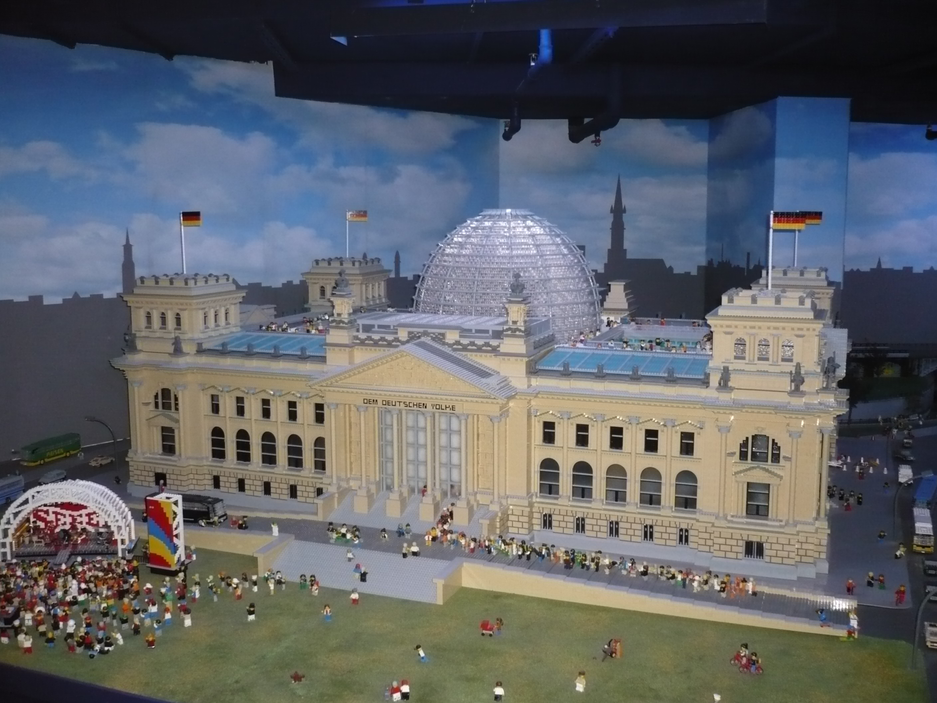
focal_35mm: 35
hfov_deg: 52.6
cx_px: 468
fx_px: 947
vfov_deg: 40.7
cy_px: 352
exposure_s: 1/30
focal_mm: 5.8
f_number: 2.8
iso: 320
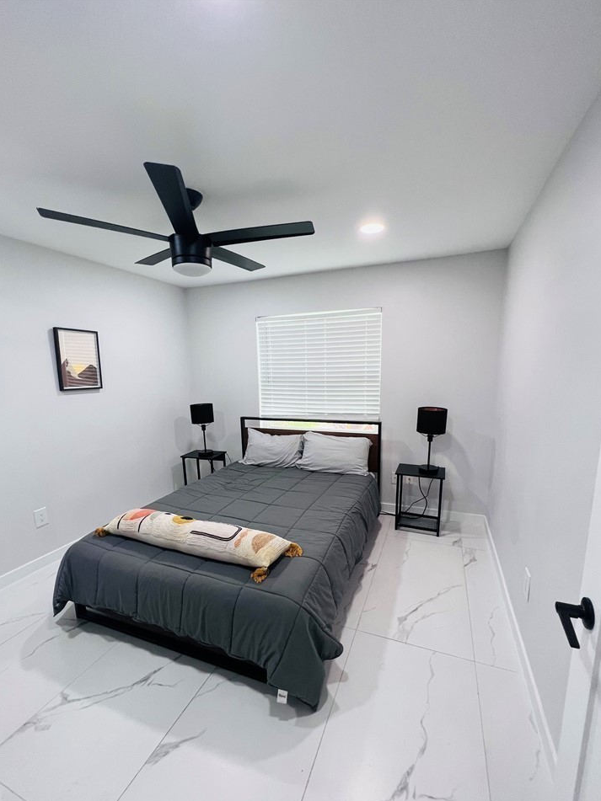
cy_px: 429
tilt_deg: -10.1
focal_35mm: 14
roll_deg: +1.1
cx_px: 295
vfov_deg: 101.9
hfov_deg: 85.7
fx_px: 324
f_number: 1.8
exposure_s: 1/120
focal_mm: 1.57
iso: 125
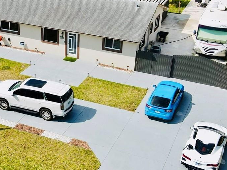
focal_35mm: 56
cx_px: 66
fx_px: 367
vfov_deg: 26.1
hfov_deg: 33.9
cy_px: 90
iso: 100
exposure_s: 1/800
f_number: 2.8
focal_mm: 4.5
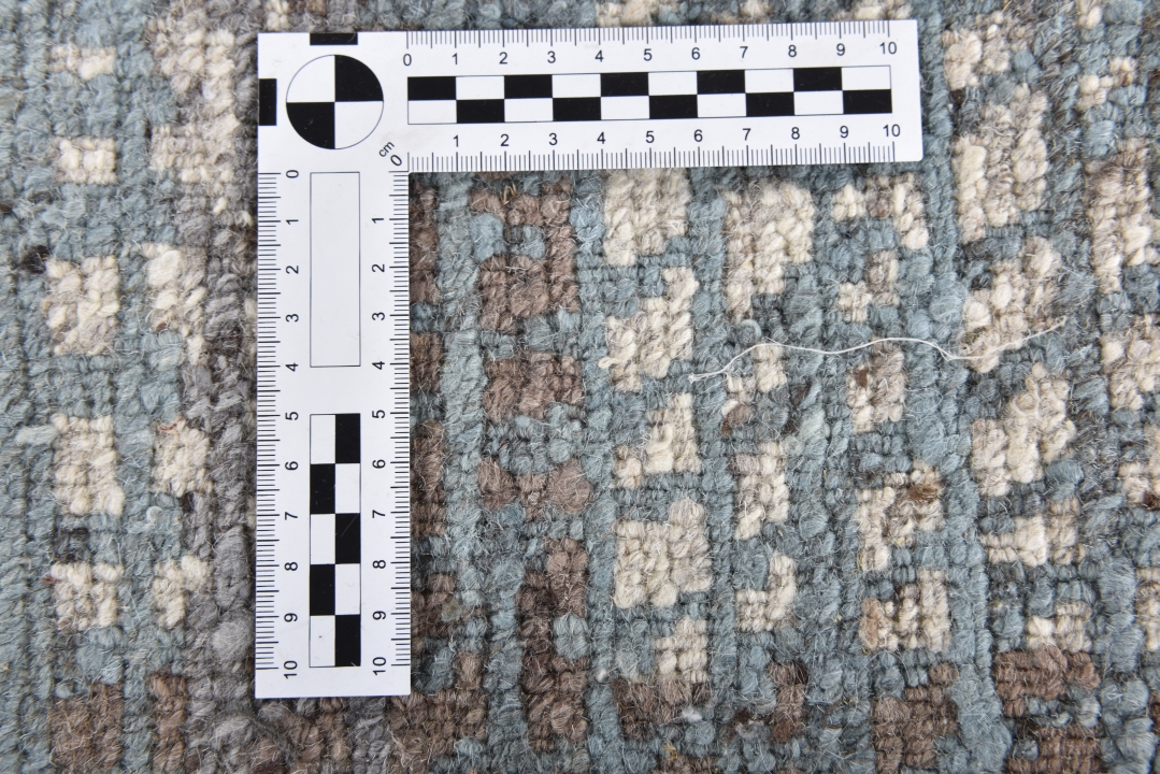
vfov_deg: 33.4
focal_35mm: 40
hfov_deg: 48.4
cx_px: 580
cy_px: 387
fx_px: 1289
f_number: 9
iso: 80
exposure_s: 1/200
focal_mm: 40
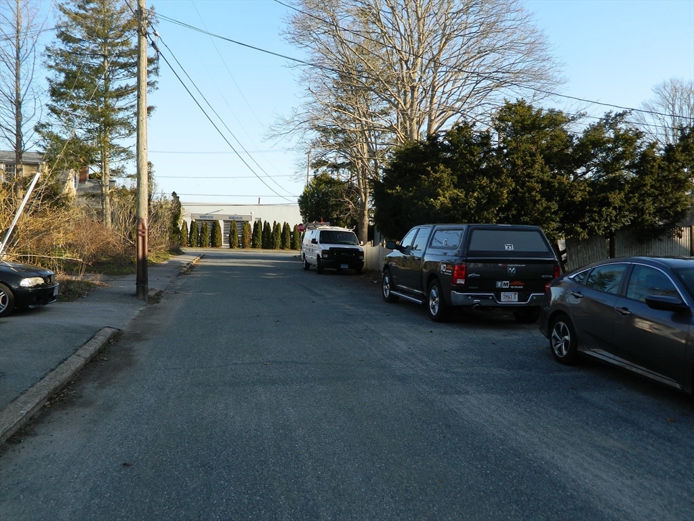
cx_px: 347
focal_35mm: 31
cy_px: 260
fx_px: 622
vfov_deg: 45.4
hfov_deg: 58.4
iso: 80
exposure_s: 1/400
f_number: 3.2
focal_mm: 5.6
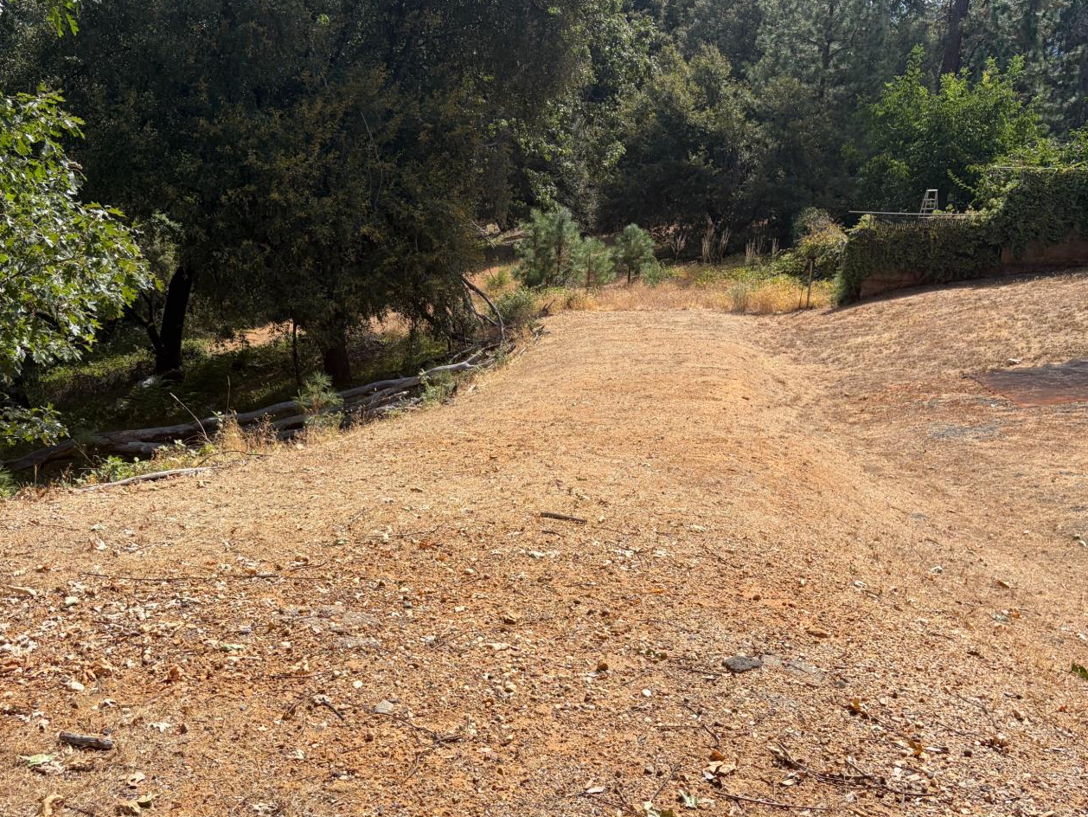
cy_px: 438
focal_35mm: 31
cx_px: 473
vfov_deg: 45.4
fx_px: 975
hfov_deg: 58.1
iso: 50
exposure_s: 1/2538
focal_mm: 5.96
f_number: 1.6
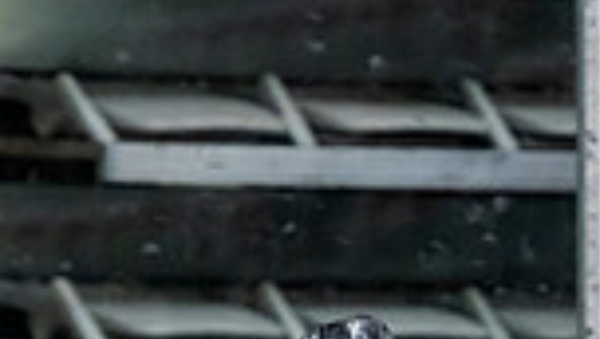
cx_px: 1427
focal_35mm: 1028
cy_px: 785
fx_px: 16378
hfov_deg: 2.1
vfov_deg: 1.2
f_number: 3.2
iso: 1600
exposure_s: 1/800
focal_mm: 160
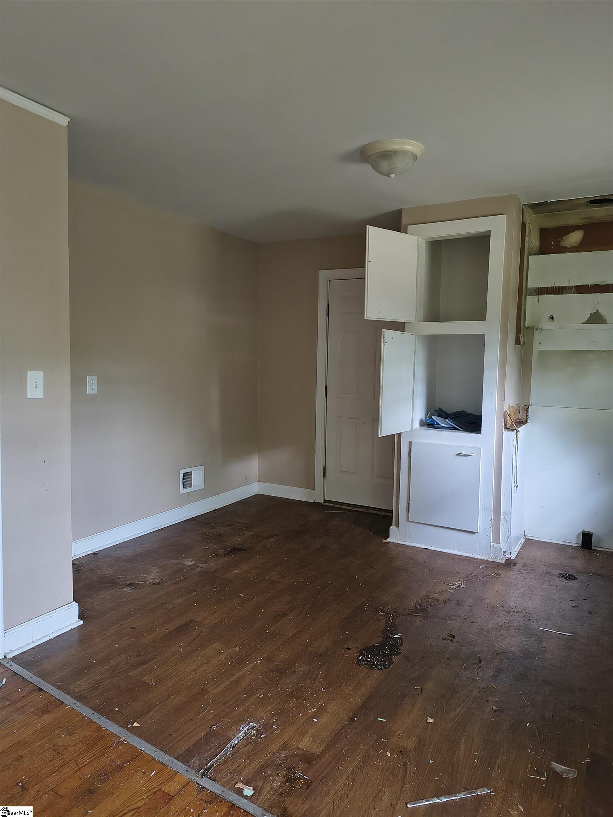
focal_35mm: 24
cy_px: 408
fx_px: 567
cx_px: 306
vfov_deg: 71.6
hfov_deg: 56.8
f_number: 1.8
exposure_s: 1/30
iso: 1736
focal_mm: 5.56
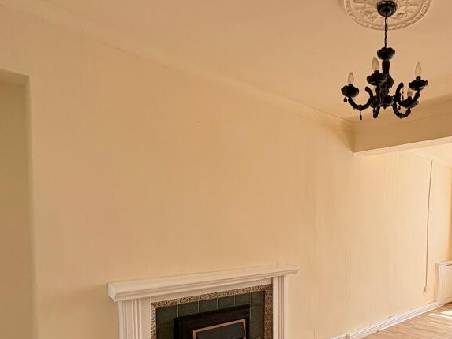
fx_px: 327
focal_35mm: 25
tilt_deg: -2.7
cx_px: 364
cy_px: 246
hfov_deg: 63.2
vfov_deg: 52.9
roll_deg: -0.4
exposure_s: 1/368
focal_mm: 2.22
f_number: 2.2
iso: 40
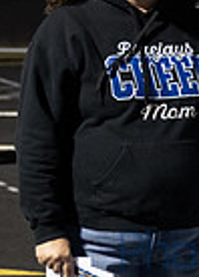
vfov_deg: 8.1
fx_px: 1965
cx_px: 339
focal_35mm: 249
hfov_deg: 5.7
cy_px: 101
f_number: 3.2
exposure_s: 1/160
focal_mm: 48
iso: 1600
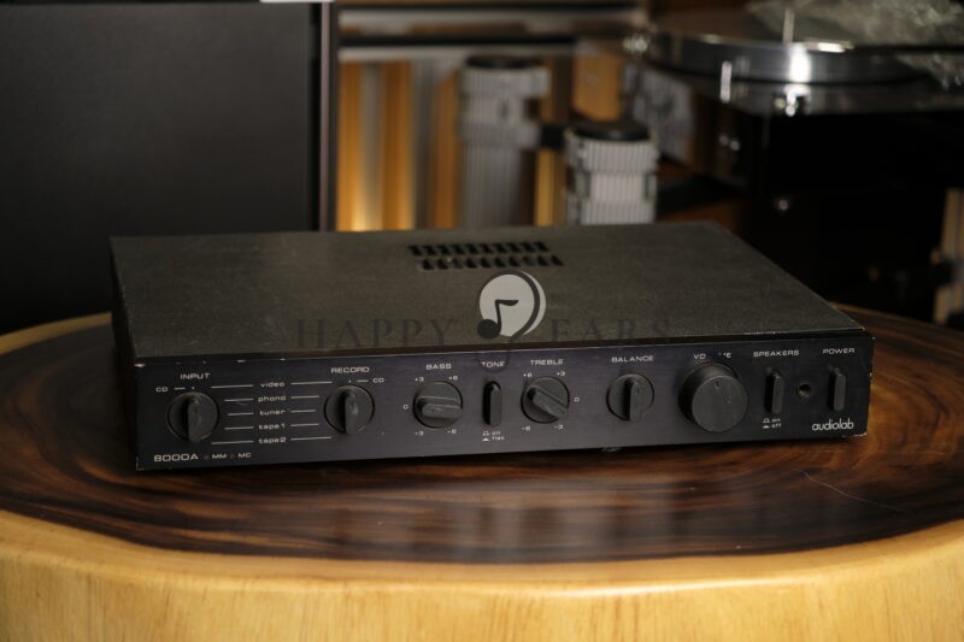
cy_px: 321
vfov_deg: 18.2
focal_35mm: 75
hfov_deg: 27.0
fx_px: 2008
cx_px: 482
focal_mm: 50
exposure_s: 1/15
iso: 200
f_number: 2.8
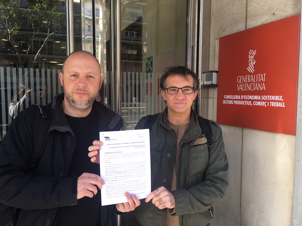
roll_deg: -1.3
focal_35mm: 29
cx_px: 151
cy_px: 113
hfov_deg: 61.7
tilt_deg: -4.1
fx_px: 253
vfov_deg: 48.2
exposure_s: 1/102
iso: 25
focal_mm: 4.15
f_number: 2.2
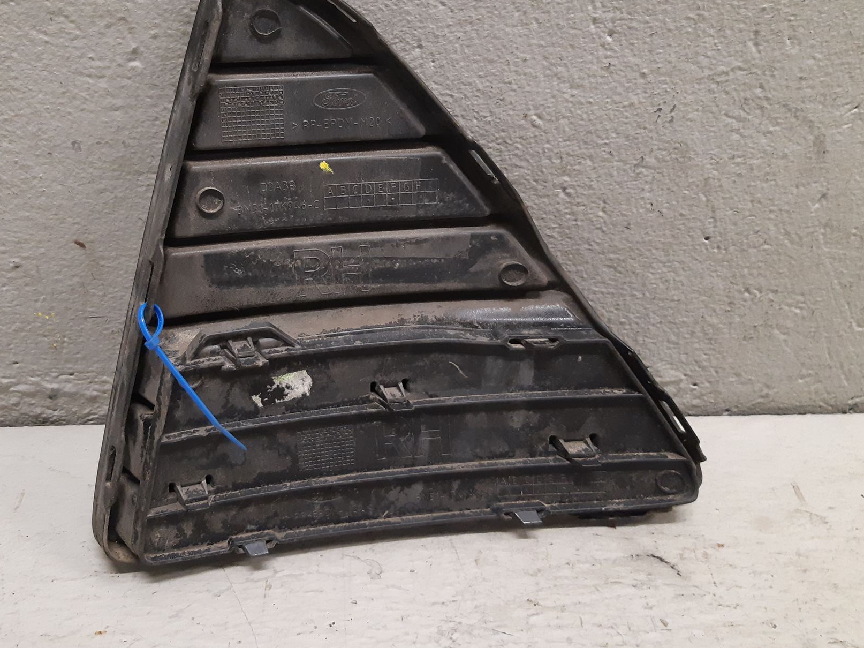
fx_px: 824
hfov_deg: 54.8
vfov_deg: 42.7
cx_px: 330
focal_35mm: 33
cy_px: 251
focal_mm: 3.93
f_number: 1.7
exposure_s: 1/50
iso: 250
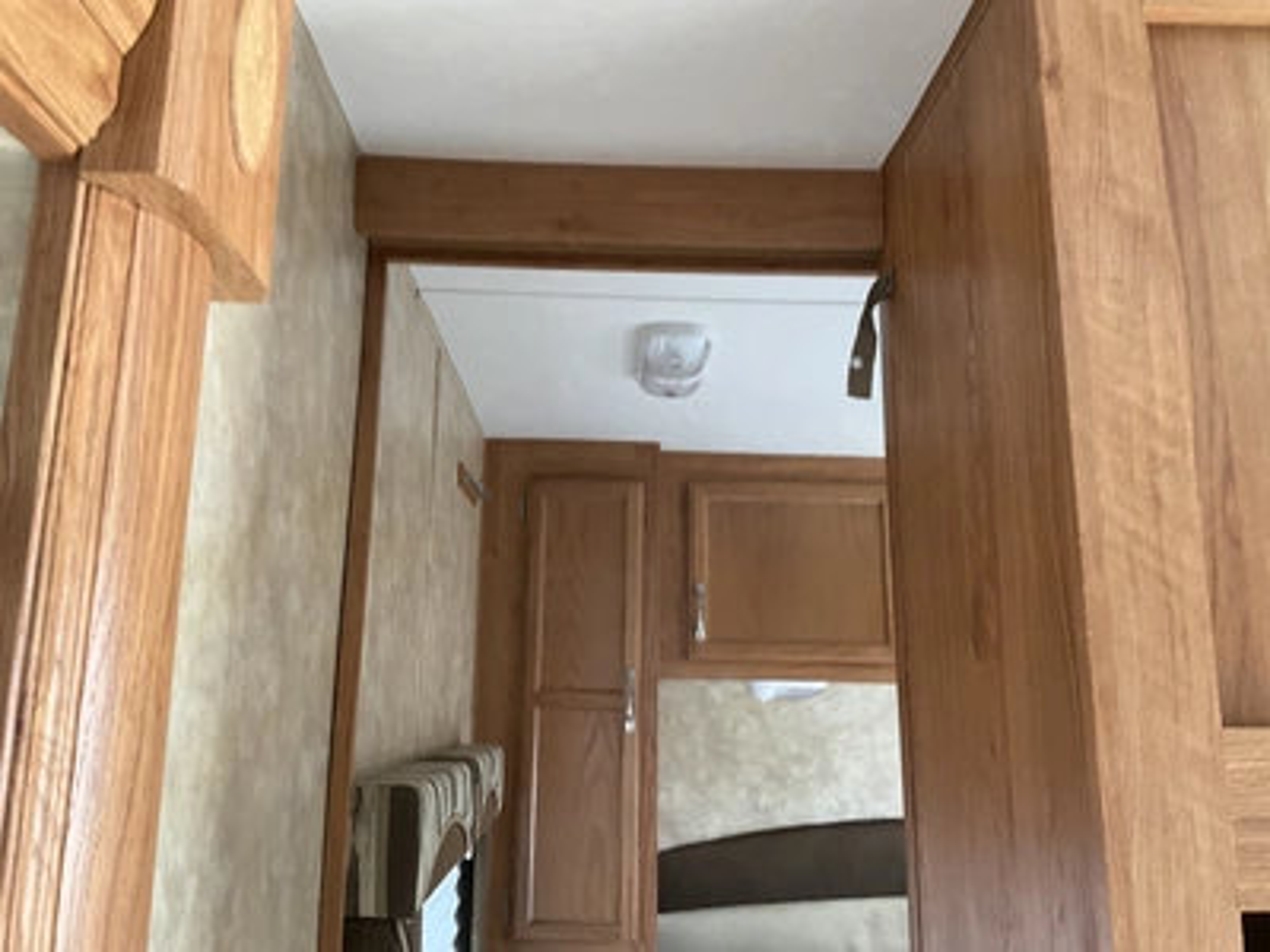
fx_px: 1064
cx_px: 635
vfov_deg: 48.2
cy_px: 476
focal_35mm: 29
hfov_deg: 61.7
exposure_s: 1/60
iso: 125
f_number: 1.8
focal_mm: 3
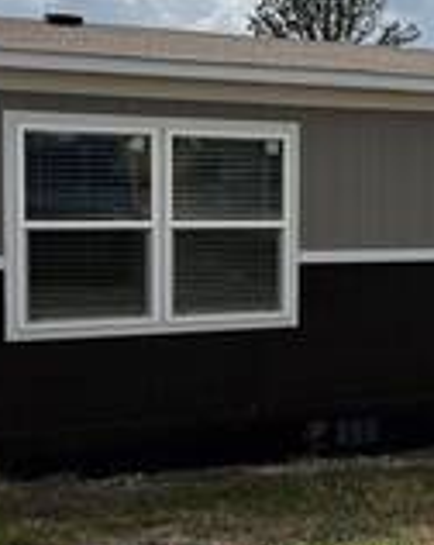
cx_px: 444
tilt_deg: -3.7
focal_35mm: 76
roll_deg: -1.1
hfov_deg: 19.5
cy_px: 266
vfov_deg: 25.1
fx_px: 1223
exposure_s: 1/9091
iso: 80
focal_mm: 6.76
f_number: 1.78
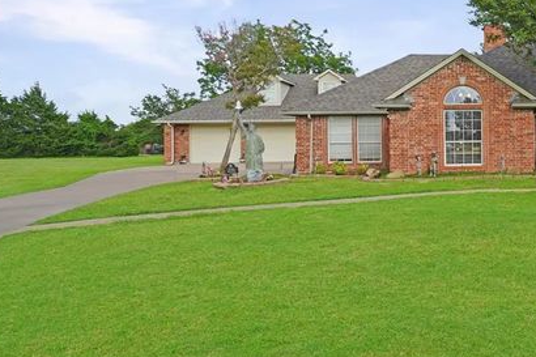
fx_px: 595
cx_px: 588
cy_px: 126
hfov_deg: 39.6
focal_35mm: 40
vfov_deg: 33.2
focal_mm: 16
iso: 100
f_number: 9
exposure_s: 1/125
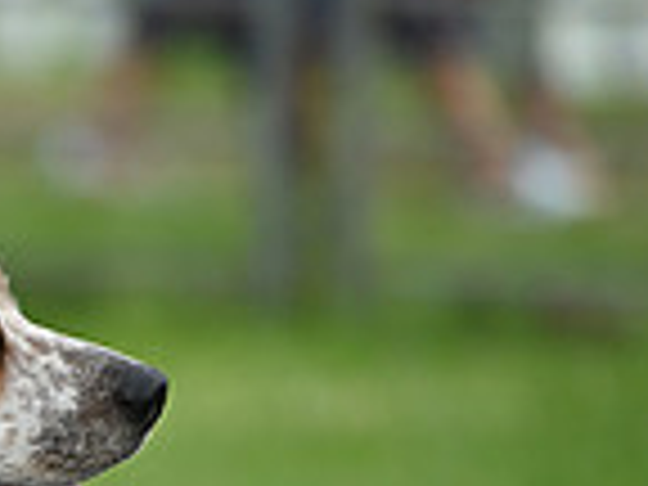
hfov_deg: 2.5
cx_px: -644
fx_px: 14545
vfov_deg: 1.9
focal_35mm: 777
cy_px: 709
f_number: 4.5
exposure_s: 1/1000
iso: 320
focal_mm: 200
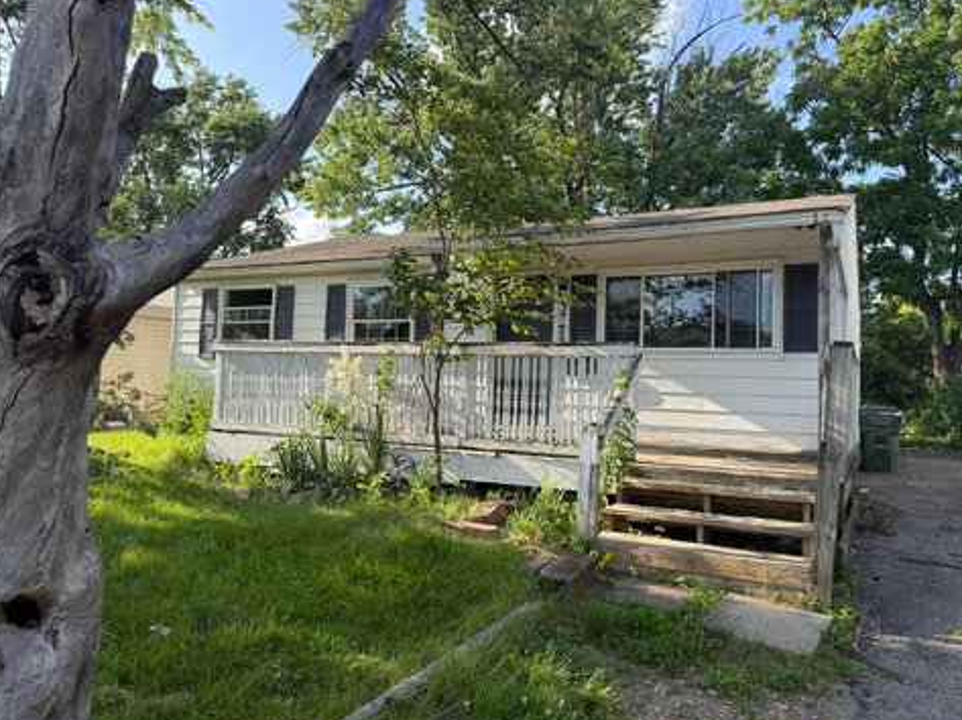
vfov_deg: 53.0
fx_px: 722
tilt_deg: +3.4
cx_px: 508
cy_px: 358
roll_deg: -2.3
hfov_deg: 67.3
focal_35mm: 26
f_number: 1.78
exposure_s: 1/1292
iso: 100
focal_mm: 6.76
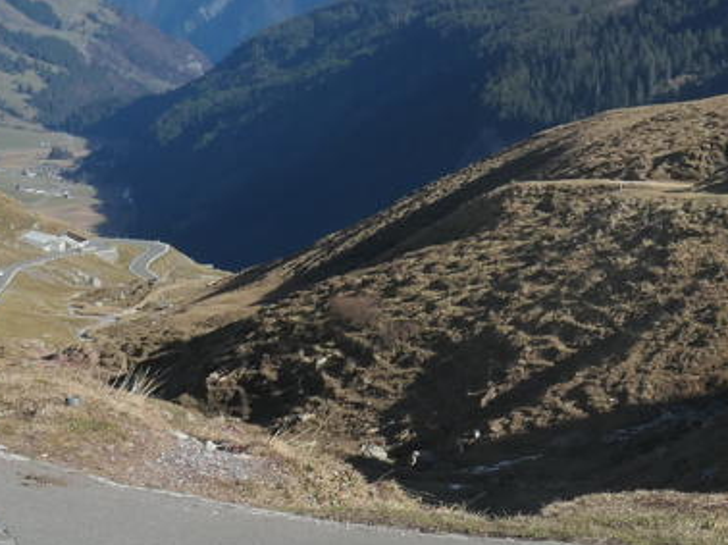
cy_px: 21
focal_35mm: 145
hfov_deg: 13.6
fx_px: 3048
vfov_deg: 10.2
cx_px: 248
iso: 200
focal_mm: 14
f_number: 6.3
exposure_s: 1/800
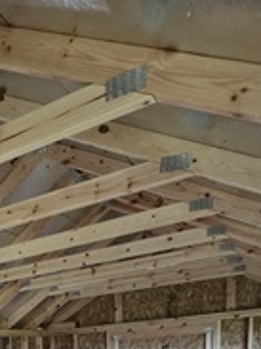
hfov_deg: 34.0
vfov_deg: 37.0
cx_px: -19
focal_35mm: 37
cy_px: 427
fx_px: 372
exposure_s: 1/60
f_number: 2.2
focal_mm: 2.2
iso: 250
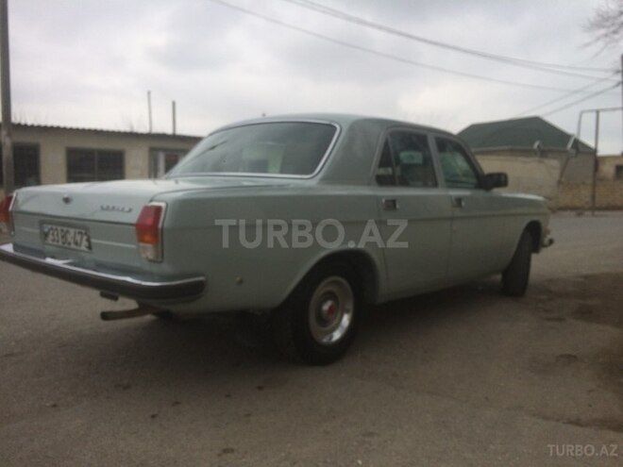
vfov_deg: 48.2
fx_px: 522
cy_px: 234
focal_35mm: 29
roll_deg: -1.5
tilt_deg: -4.4
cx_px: 312
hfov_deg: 61.7
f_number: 2.2
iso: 32
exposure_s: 1/414
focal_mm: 4.15
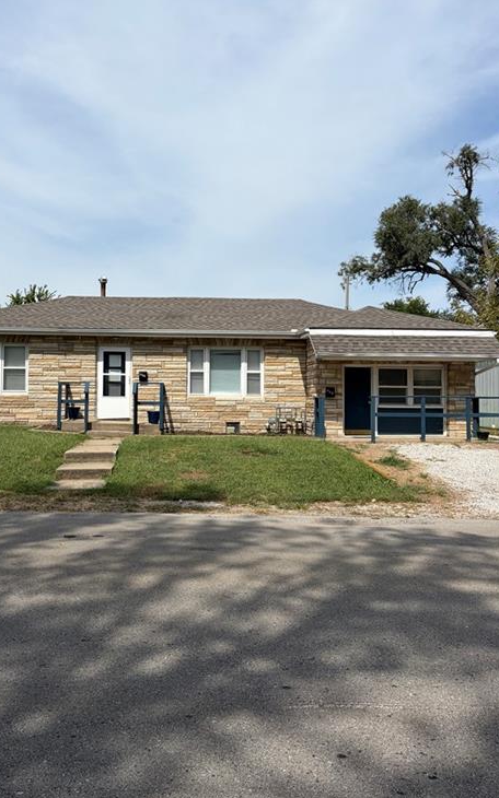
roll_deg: -0.3
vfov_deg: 64.6
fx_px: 631
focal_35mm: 29
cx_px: 198
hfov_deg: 42.9
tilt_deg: +3.0
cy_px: 383
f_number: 1.6
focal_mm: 5.96
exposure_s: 1/5348
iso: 50
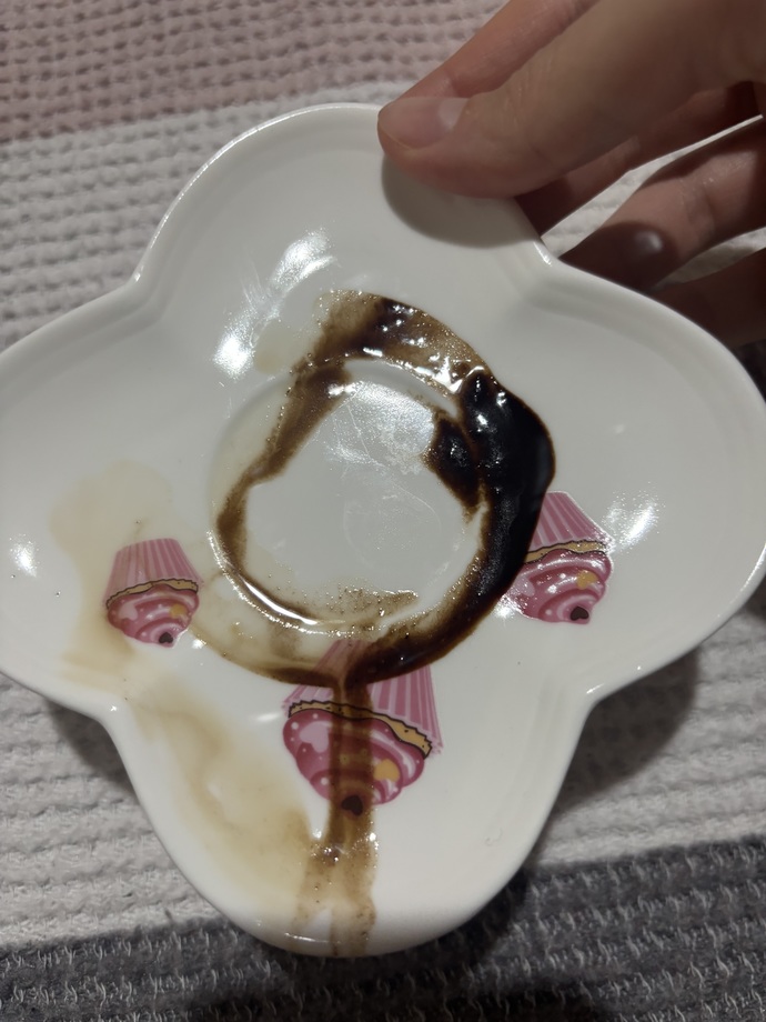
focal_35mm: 26
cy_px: 511
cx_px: 383
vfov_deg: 67.3
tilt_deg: -69.6
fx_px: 767
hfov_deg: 53.1
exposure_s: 1/50
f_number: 1.6
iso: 200
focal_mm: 5.96
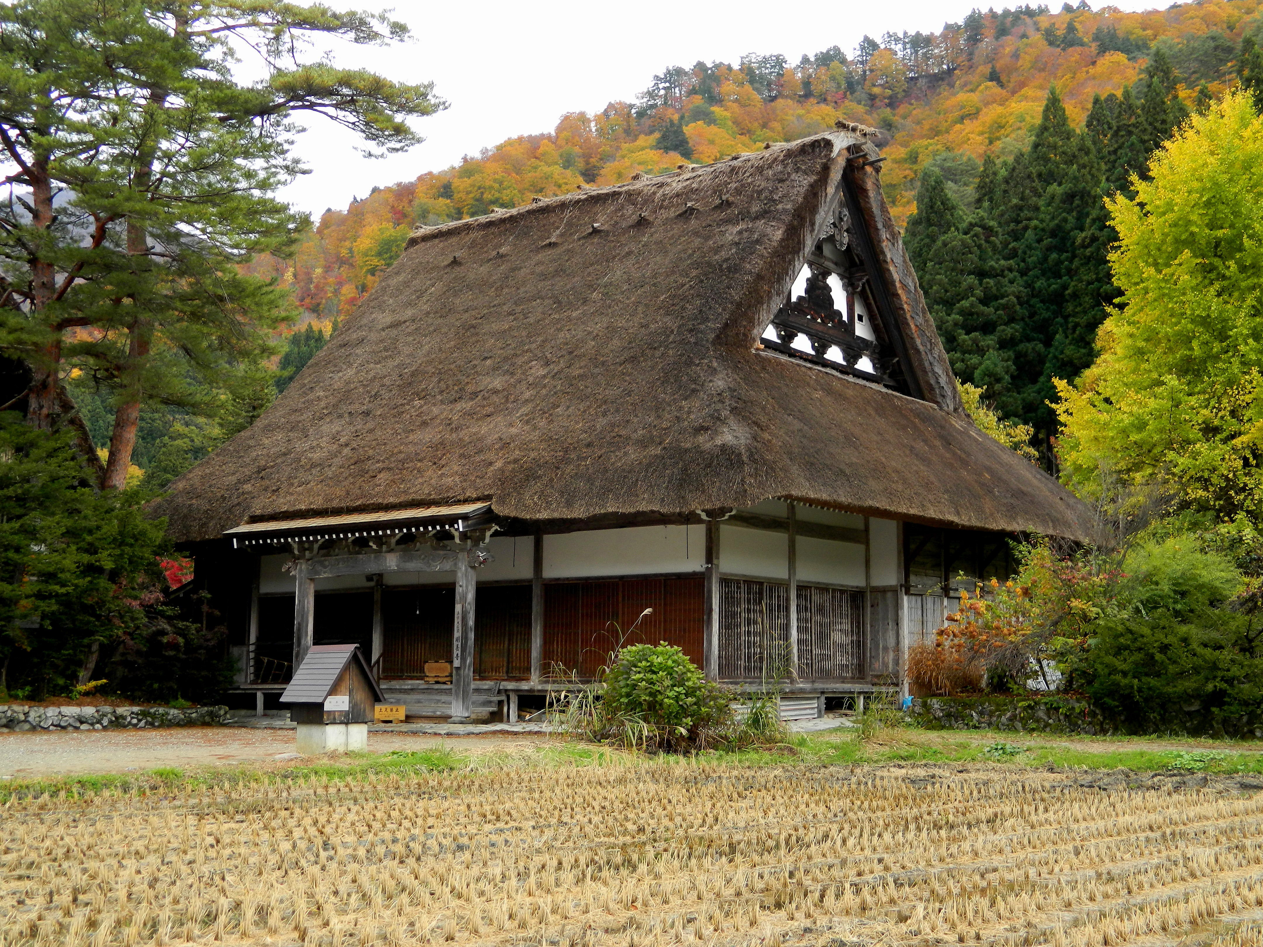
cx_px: 632
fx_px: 1496
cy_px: 474
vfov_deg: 35.1
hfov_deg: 45.8
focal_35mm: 41
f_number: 3.5
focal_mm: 7.3
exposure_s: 1/60
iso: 80
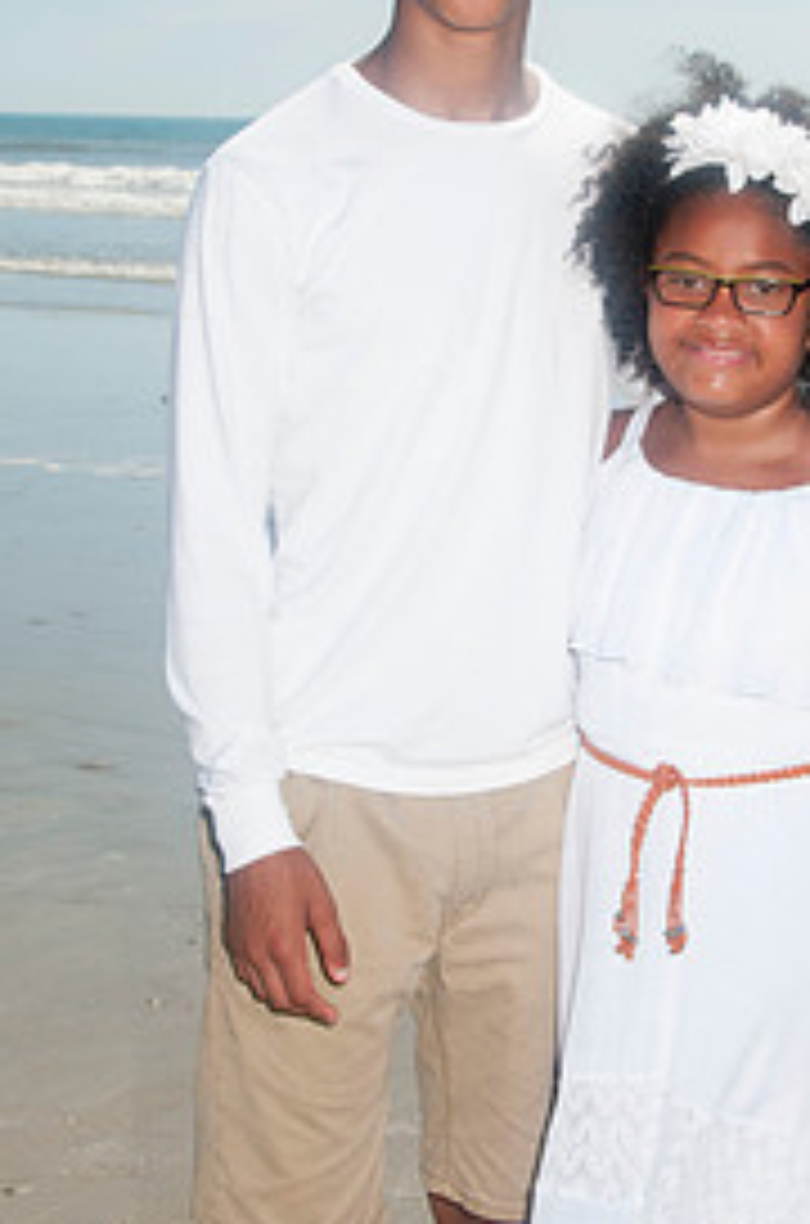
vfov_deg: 23.3
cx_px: 623
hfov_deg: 15.5
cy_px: 428
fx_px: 2951
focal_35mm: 87
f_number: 11
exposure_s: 1/250
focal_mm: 35
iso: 100
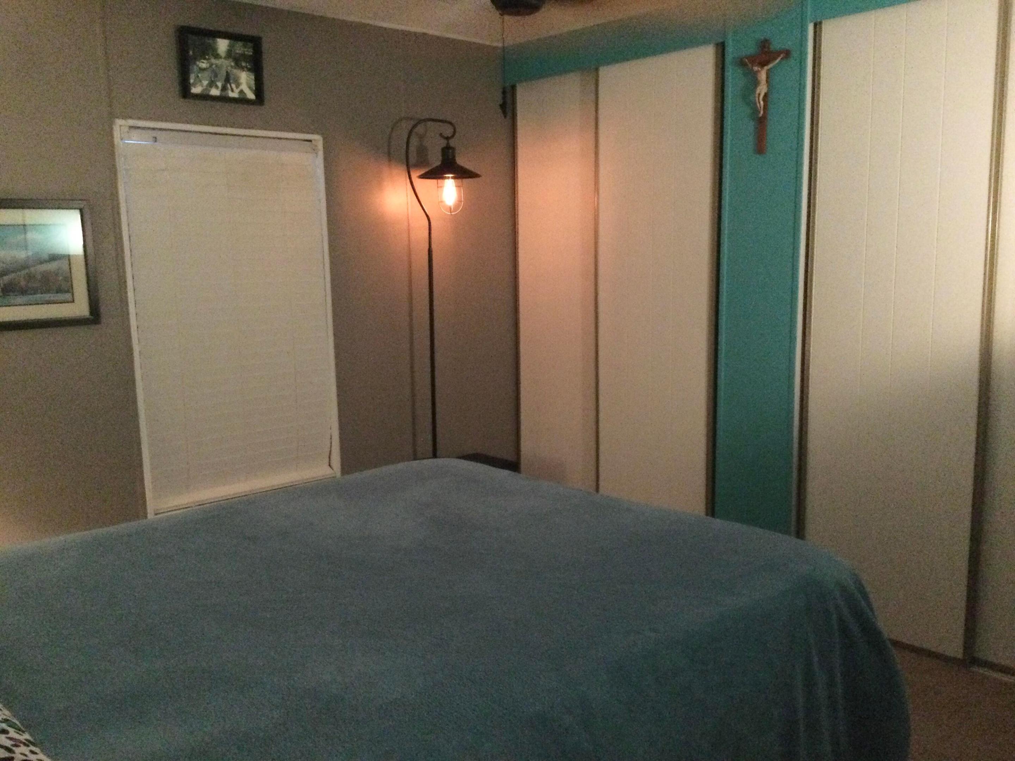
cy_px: 380
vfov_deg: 45.4
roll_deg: -0.4
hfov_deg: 58.4
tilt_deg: -8.6
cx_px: 508
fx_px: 909
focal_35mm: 31
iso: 800
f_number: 2.4
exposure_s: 1/15
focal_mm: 3.3
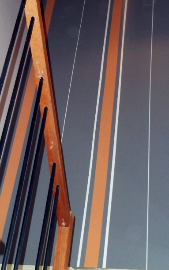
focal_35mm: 56
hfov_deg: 23.1
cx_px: 88
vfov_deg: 36.3
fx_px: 413
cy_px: 145
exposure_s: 1/30
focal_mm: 6.5
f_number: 3.1
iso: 320
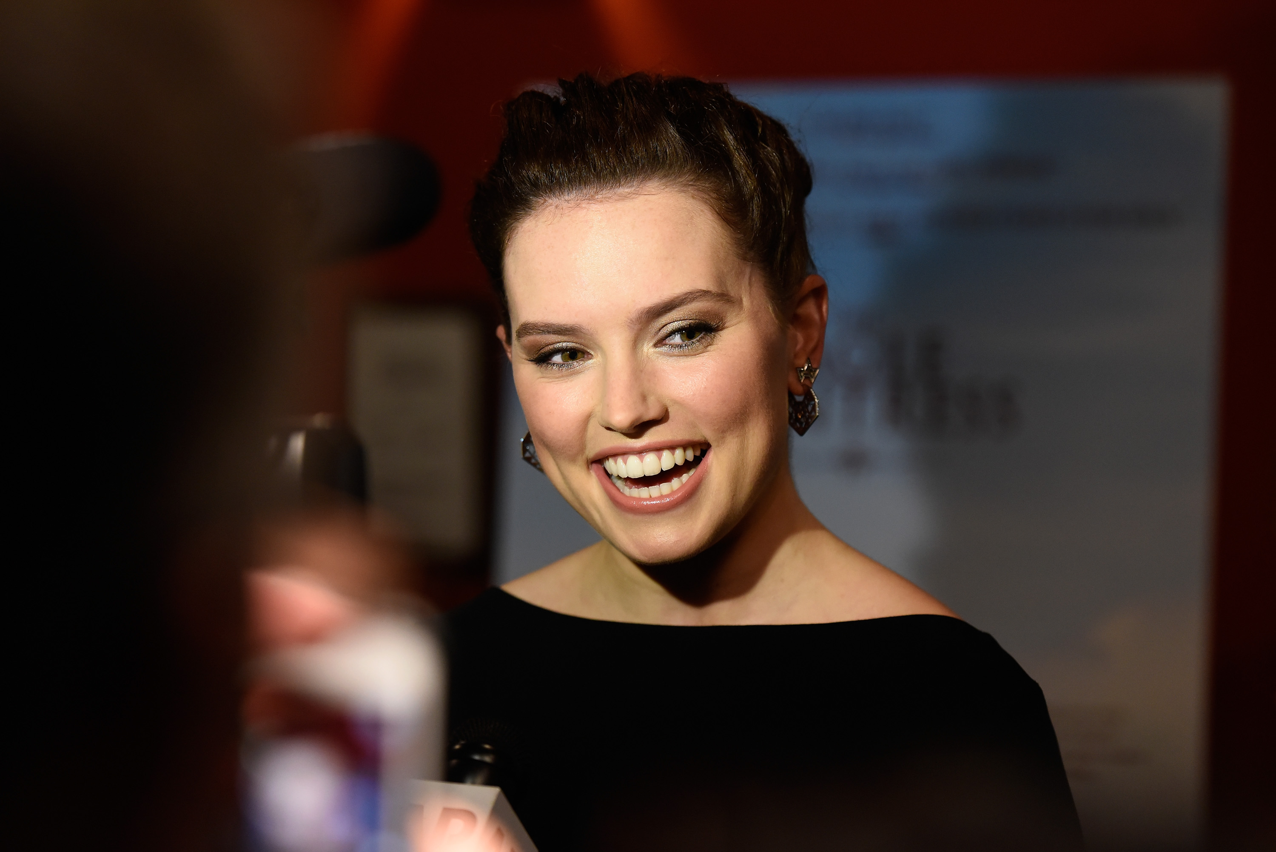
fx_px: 4610
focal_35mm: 130
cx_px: 638
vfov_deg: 10.6
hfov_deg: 15.8
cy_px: 426
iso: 3200
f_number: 3.5
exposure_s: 1/320
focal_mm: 130
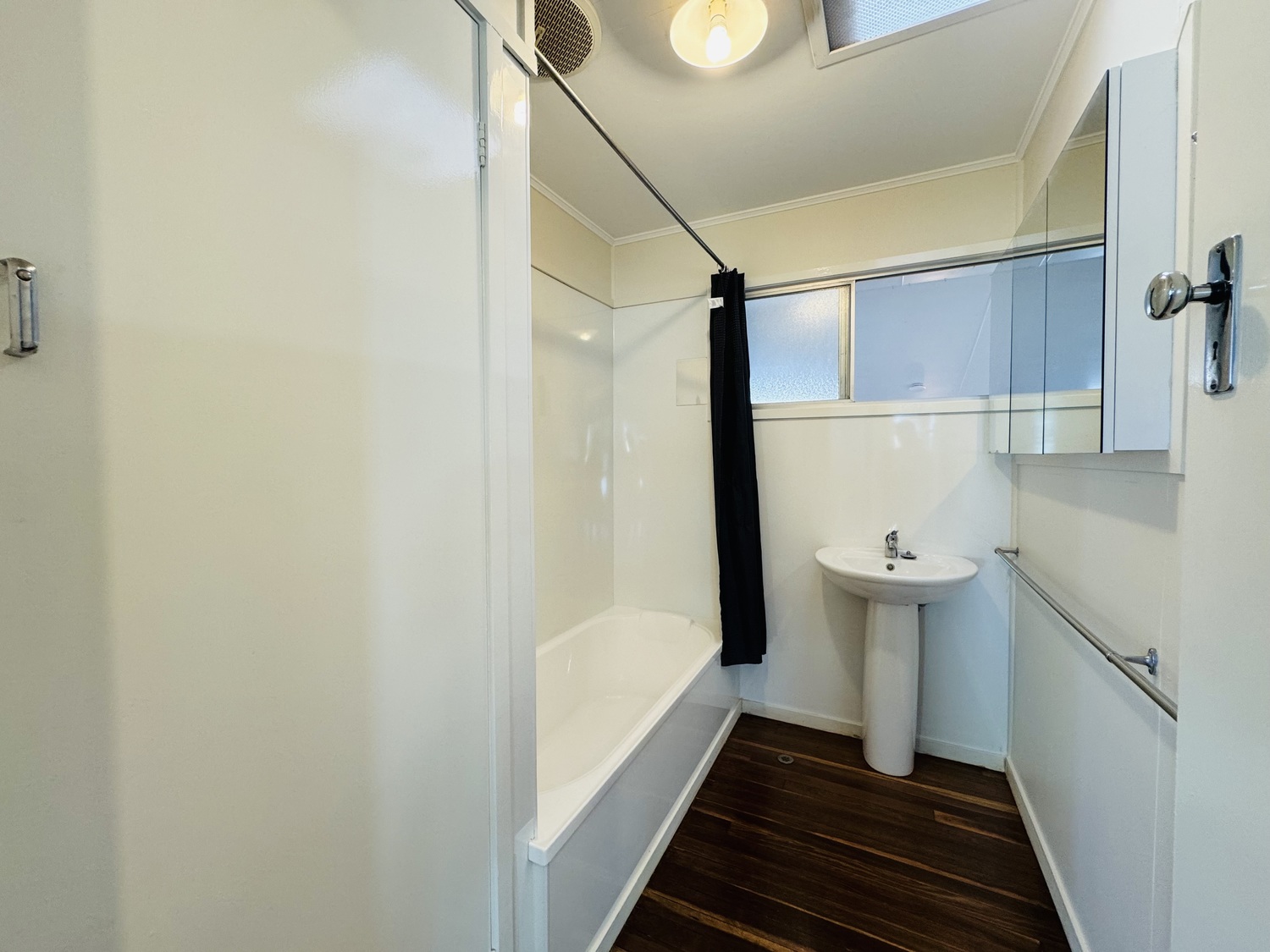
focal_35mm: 14
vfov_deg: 85.7
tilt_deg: -2.0
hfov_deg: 102.1
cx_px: 635
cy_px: 476
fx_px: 514
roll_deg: +0.9
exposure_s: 1/50
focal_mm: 2.22
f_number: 2.2
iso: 160
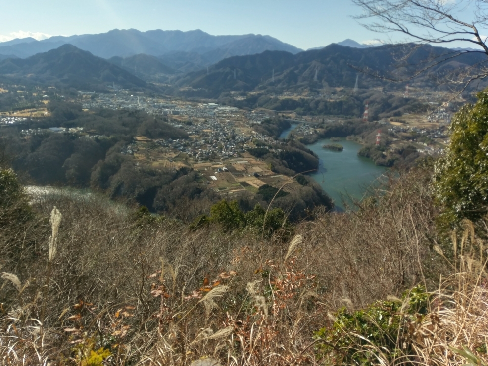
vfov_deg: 51.4
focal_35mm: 27
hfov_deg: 65.3
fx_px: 381
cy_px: 177
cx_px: 240
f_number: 1.8
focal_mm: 4.58
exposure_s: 1/2182
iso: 100
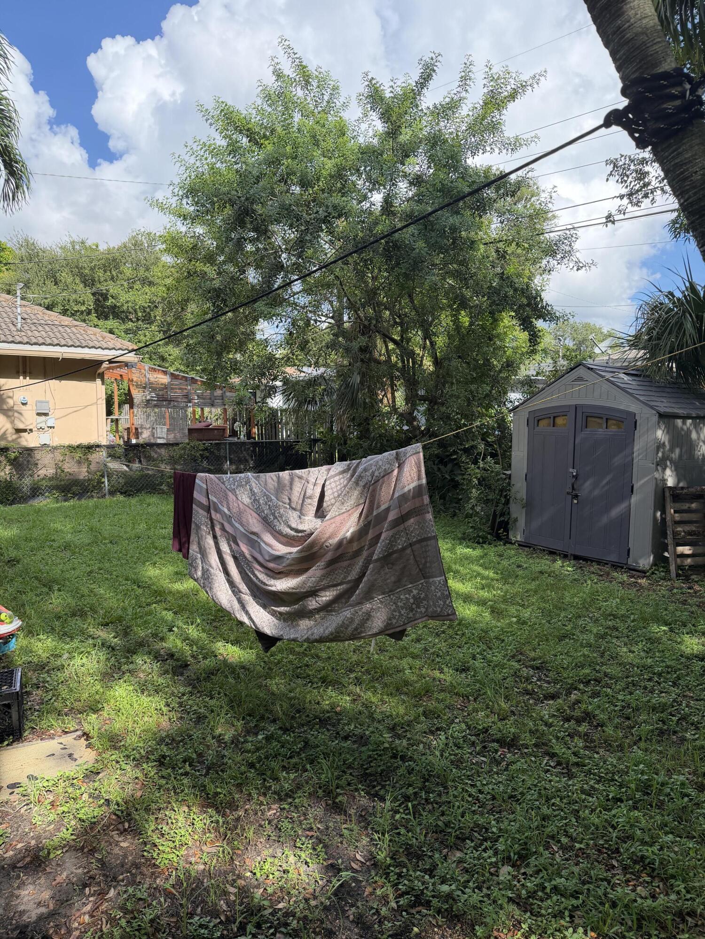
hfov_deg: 56.8
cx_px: 352
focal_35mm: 24
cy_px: 470
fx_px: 652
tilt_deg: -6.4
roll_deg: -0.8
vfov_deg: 71.6
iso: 100
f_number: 1.78
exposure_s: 1/1949
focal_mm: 6.76
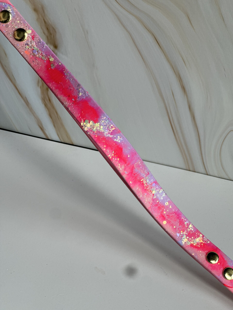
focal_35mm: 77
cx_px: 116
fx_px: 691
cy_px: 155
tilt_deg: -34.2
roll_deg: -12.0
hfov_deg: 19.1
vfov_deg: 25.3
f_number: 2.8
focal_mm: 9
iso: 40
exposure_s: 1/121
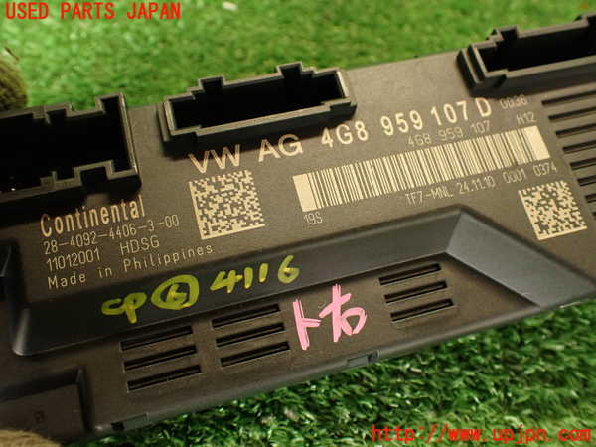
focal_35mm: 32
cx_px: 298
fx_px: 551
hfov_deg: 56.8
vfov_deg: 44.2
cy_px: 224
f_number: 2.4
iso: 250
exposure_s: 1/30
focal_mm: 5.79
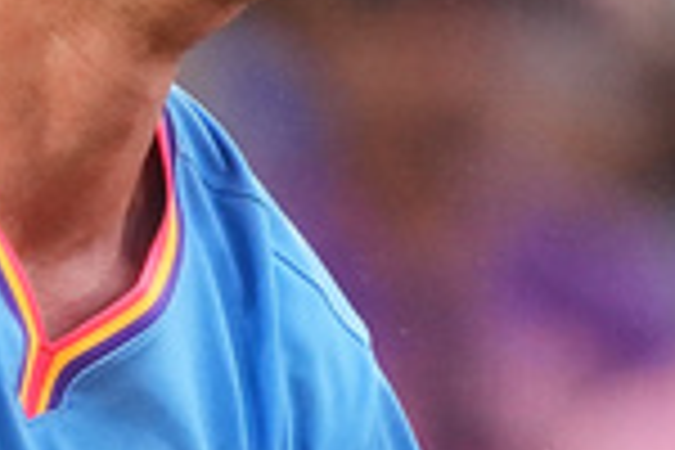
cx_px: -644
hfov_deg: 0.5
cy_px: 418
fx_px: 76906
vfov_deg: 0.3
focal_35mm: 4102
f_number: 4
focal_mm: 600
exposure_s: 1/1600
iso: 2500
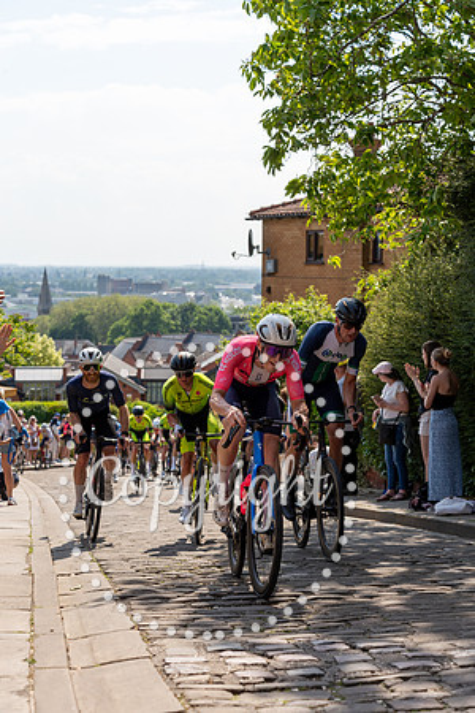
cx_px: 238
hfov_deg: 23.4
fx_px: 1148
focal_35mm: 58
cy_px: 356
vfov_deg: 34.5
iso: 100
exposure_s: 1/1000
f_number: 4.5
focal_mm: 58
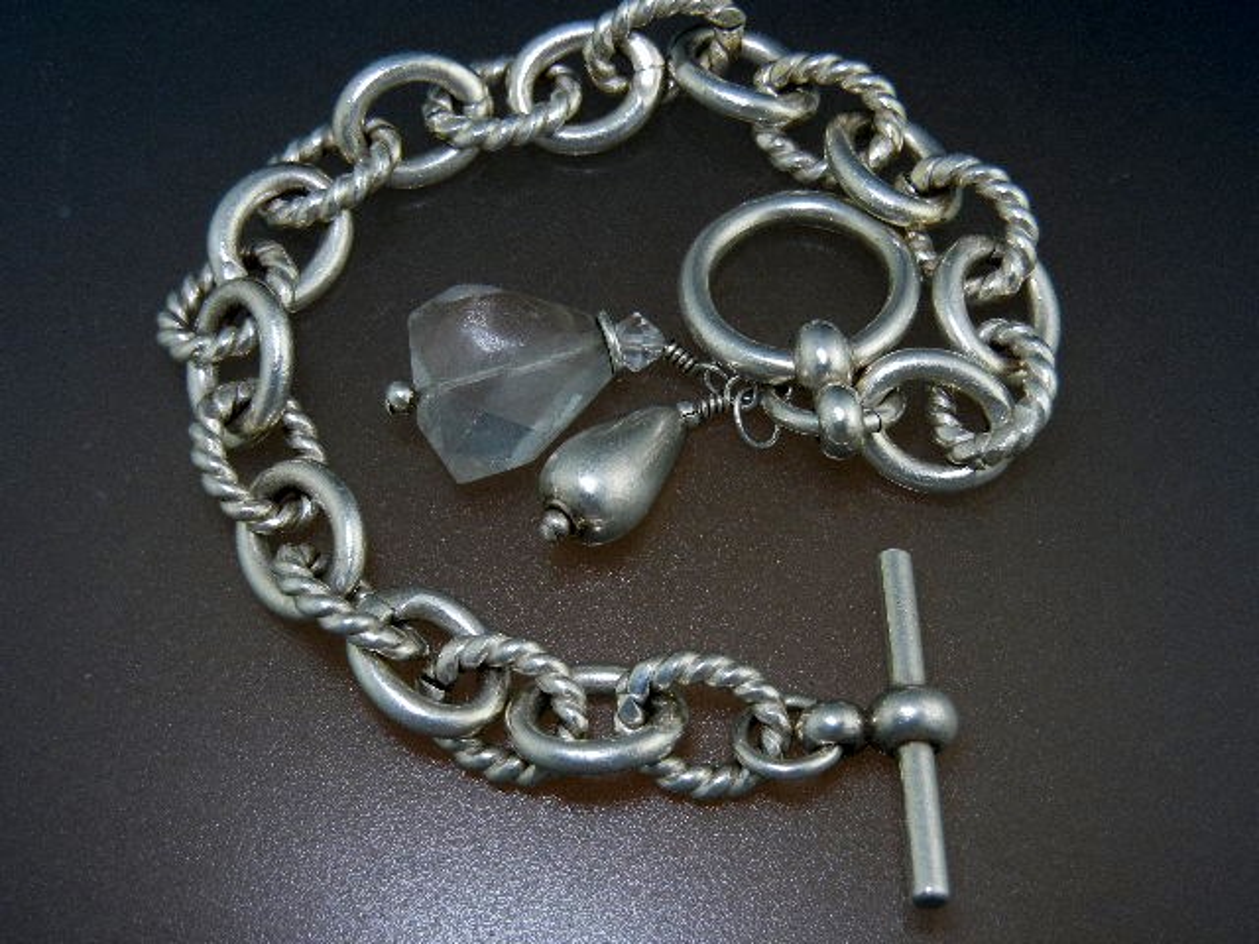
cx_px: 630
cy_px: 472
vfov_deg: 21.6
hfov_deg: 28.6
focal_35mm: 68
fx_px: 2473
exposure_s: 1/30
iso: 200
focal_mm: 12.2
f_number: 4.1
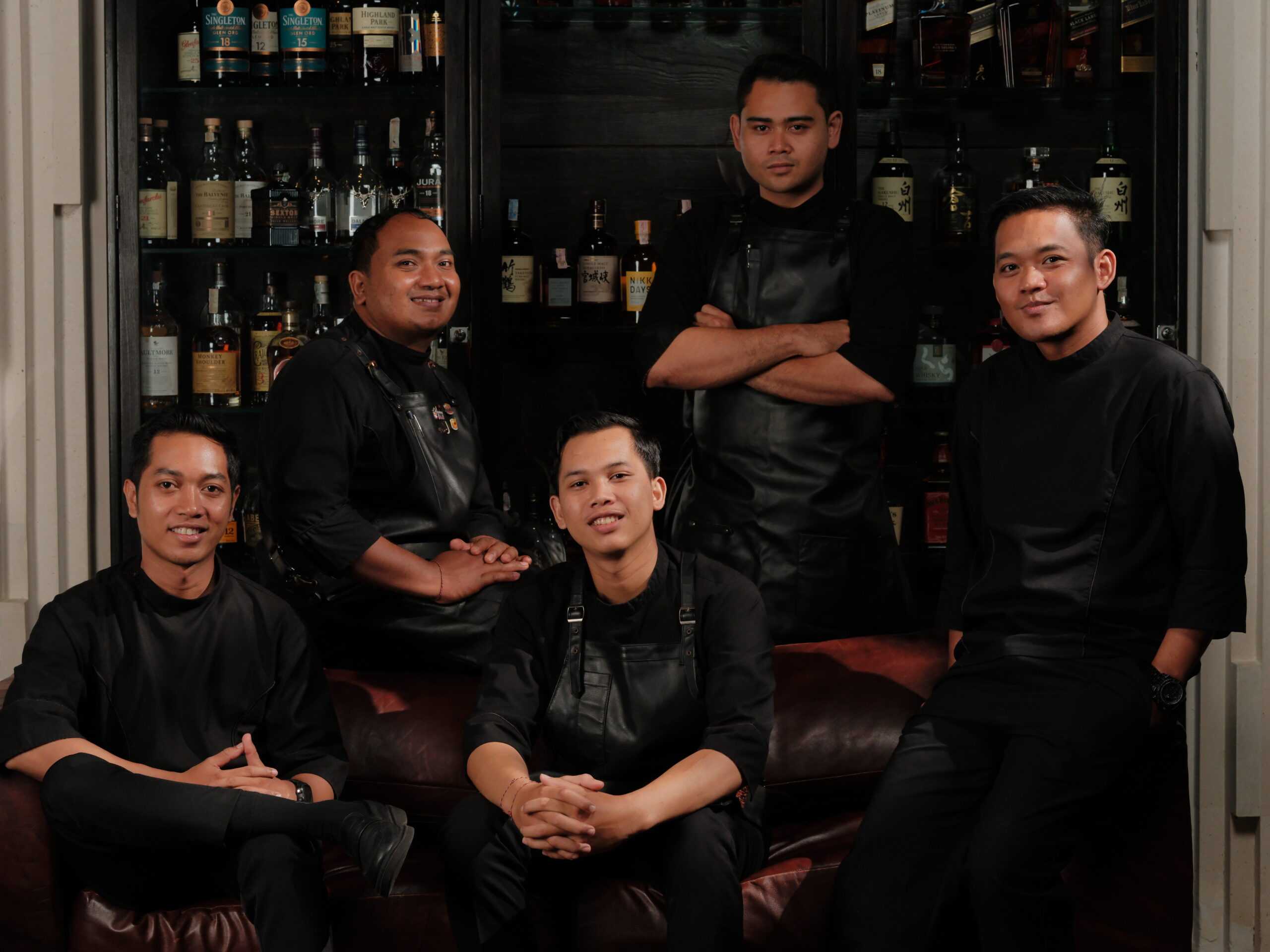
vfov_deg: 17.0
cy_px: 476
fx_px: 3192
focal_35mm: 87
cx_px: 635
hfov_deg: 22.5
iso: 5000
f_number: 11
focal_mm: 110
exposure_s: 1/125
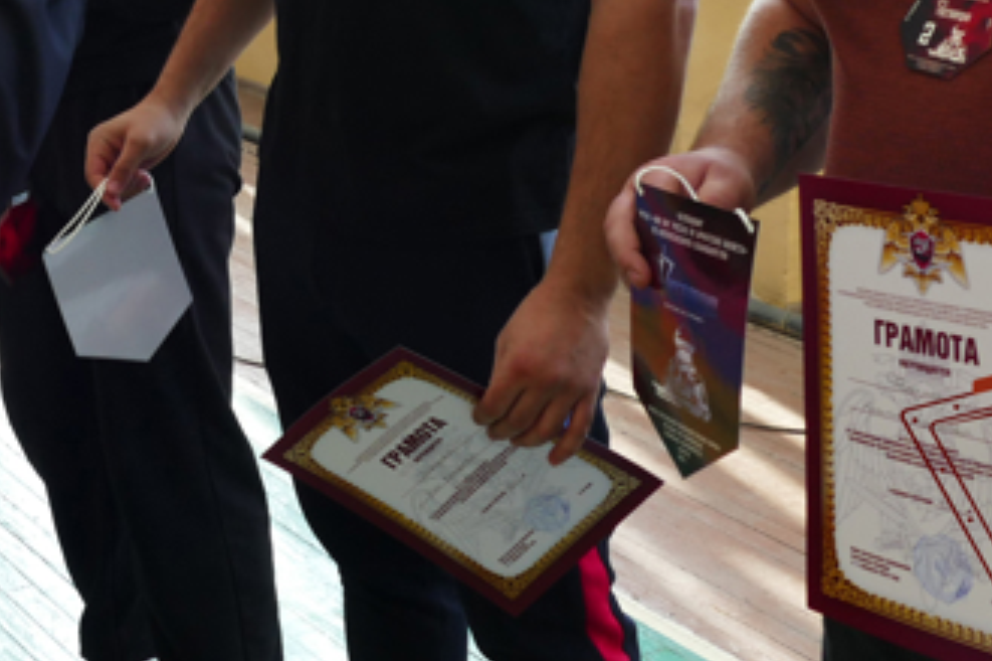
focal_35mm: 73
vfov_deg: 17.9
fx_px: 2010
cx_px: 75
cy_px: -81
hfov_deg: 26.7
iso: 250
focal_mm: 11.6
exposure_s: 1/80
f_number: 4
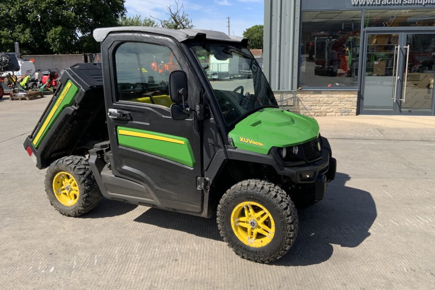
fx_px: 375
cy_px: 124
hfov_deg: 60.3
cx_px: 219
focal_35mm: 31
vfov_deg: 42.2
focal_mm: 3
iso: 16
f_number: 1.8
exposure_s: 1/1342
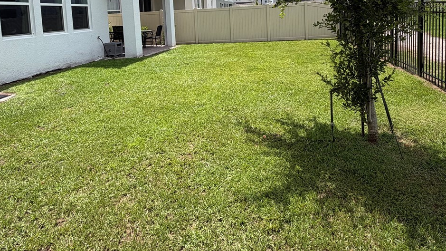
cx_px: 239
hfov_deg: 71.8
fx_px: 307
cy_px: 37
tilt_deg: -4.7
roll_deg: +2.4
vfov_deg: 41.6
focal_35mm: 26
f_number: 2.2
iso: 25
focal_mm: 2.22
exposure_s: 1/809
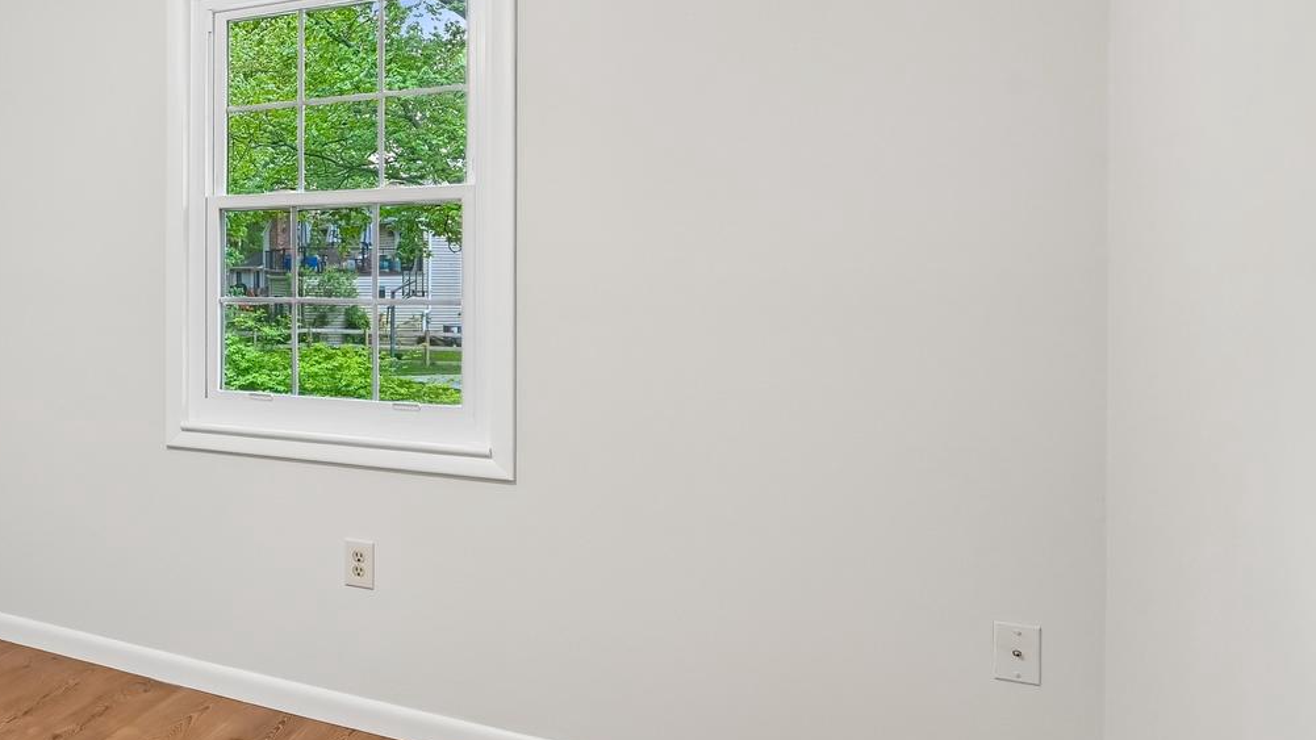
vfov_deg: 38.6
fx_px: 1047
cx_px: 85
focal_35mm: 30
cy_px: 266
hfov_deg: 54.3
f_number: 8
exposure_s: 1/6
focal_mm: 14
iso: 400
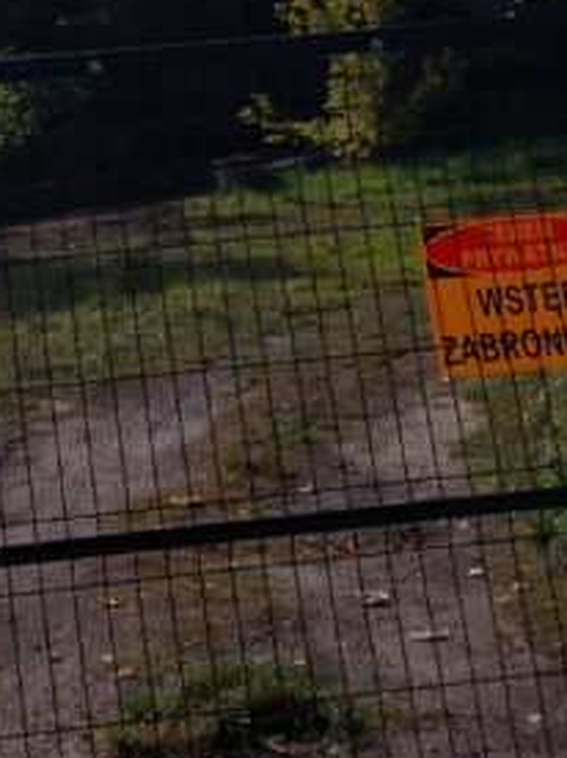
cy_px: -218
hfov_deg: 15.4
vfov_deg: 19.5
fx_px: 2033
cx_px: -80
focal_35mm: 93
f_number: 1.8
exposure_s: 1/3818
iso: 25
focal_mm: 5.23
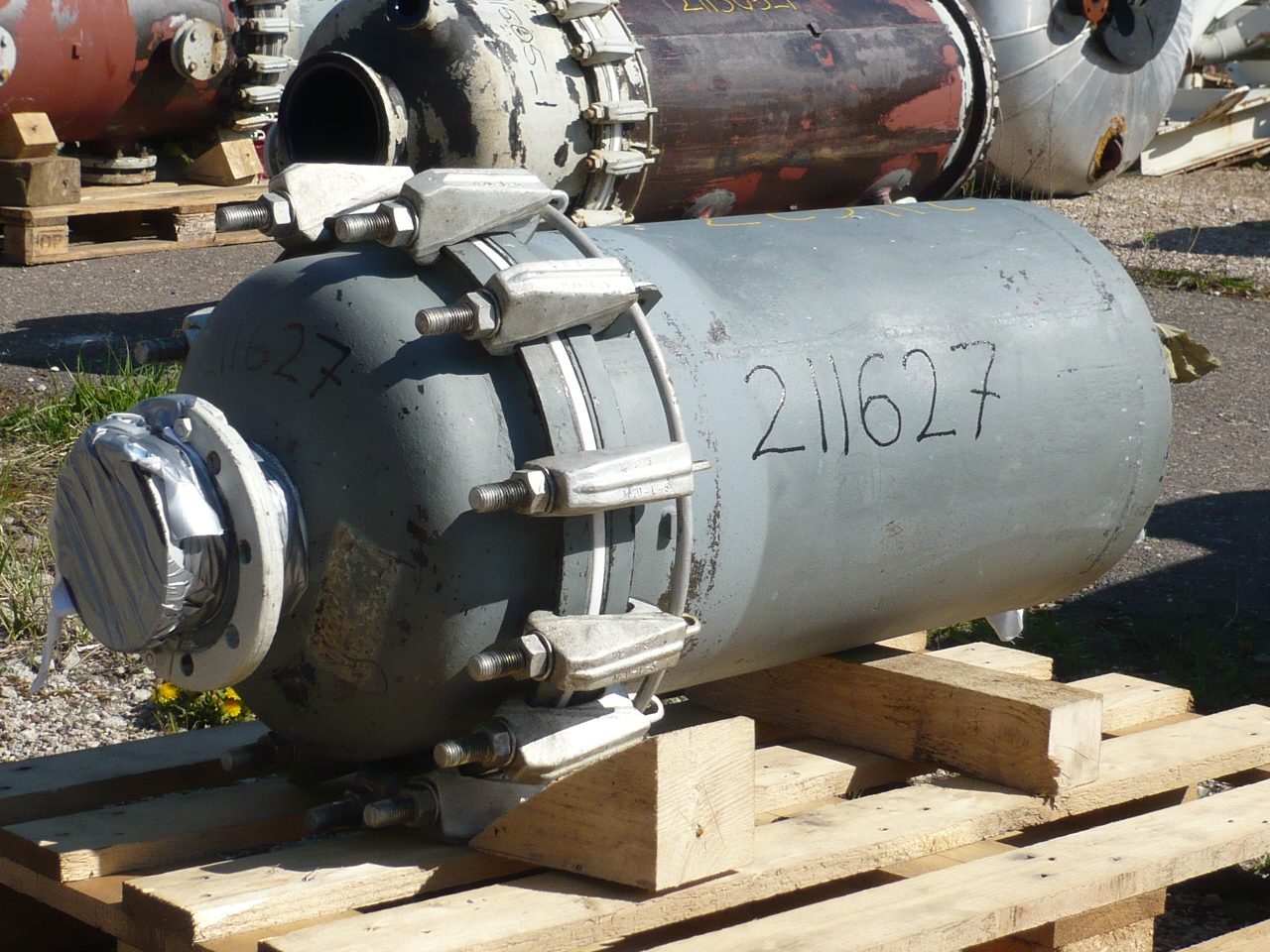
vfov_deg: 20.4
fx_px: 2642
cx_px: 635
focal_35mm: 72
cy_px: 476
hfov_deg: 27.0
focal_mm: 7.9
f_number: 10
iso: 100
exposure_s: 1/125
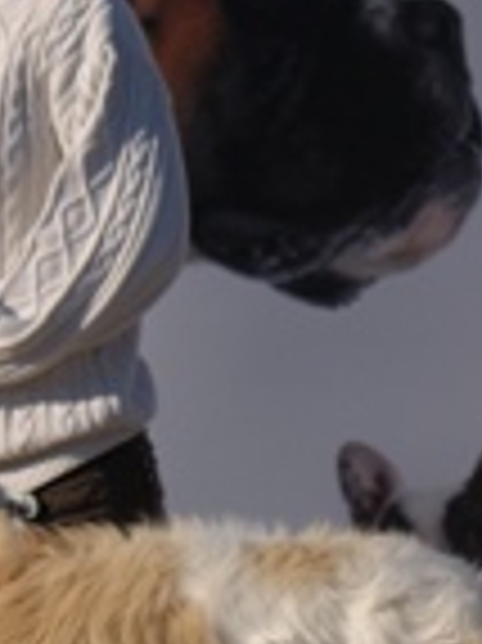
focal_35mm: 340
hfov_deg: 4.4
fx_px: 6322
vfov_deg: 5.8
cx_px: 45
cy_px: 513
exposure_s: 1/1600
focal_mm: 70
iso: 100
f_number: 4
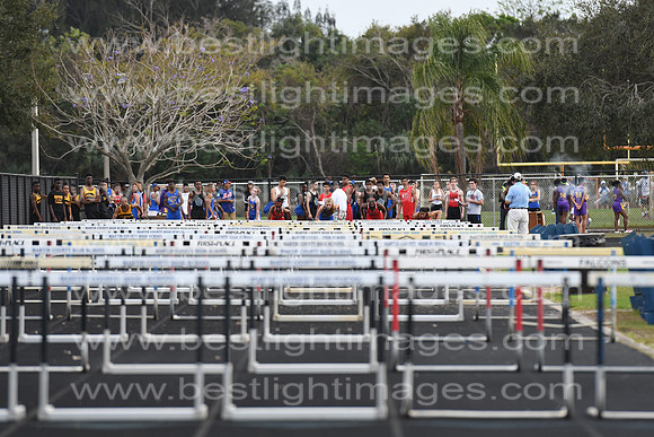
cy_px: 218
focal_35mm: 300
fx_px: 5451
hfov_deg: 6.9
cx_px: 327
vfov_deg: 4.6
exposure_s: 1/1600
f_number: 4
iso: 800
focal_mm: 200
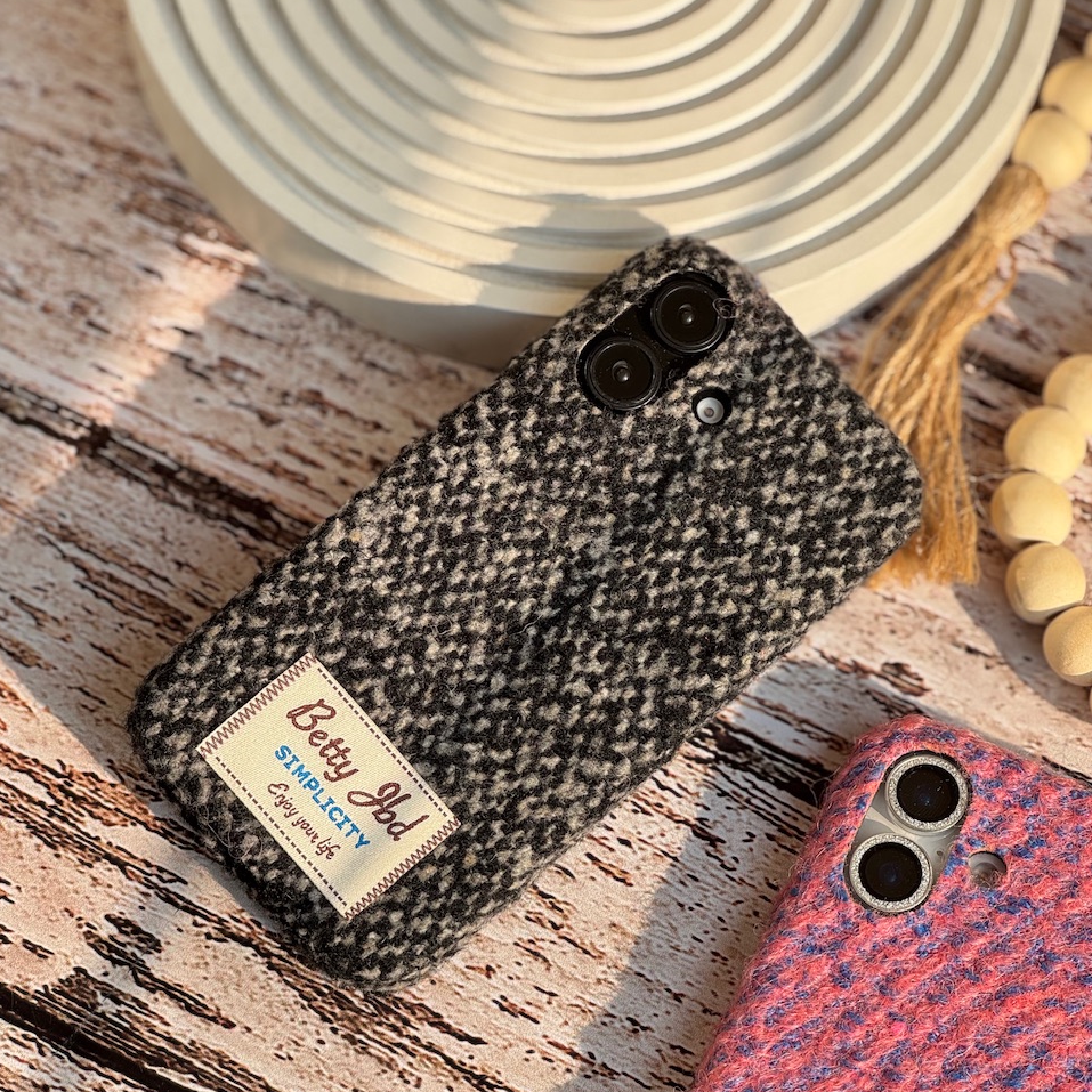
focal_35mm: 91
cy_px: 687
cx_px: 545
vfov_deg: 19.1
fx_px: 3248
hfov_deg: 19.1
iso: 25
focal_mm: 9
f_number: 2.8
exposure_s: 1/133
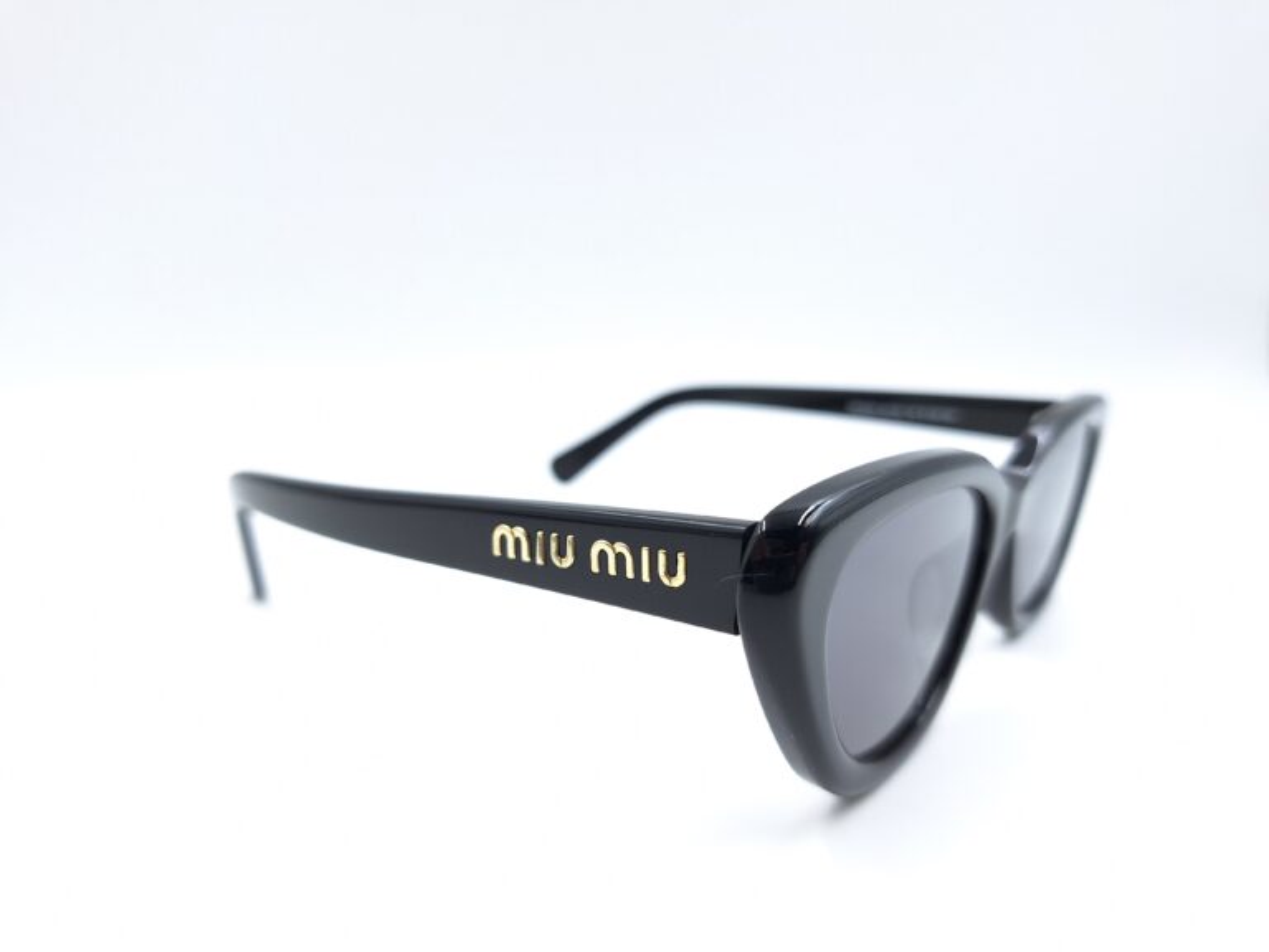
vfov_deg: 58.9
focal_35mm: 23
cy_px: 476
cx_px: 634
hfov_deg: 73.9
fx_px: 843
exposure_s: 1/120
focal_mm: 5.54
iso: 80
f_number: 1.8
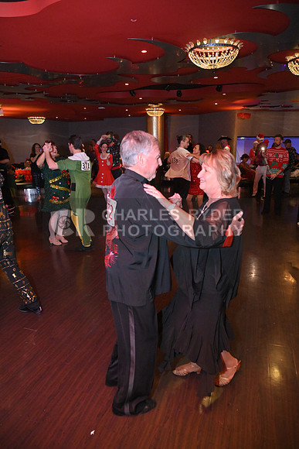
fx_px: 299
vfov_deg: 73.7
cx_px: 150
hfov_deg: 53.2
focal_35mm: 24
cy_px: 224
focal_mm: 24
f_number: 4
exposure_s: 1/100
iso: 4000
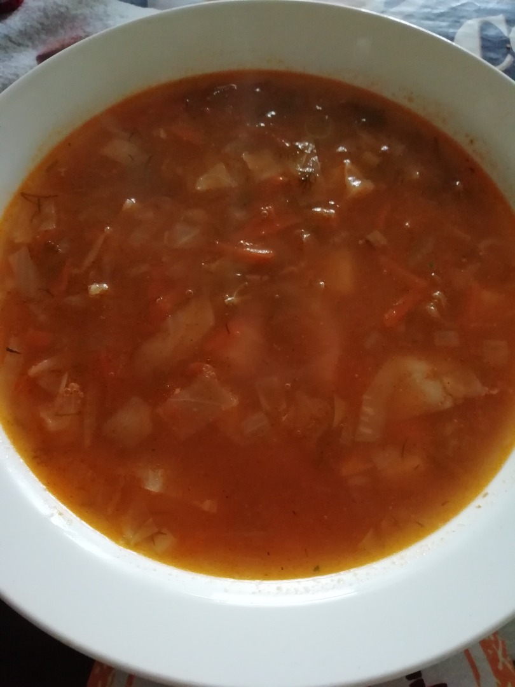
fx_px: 516
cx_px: 258
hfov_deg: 53.1
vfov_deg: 67.3
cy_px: 344
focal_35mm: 26
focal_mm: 3.46
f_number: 2.2
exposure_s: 1/33.3
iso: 250
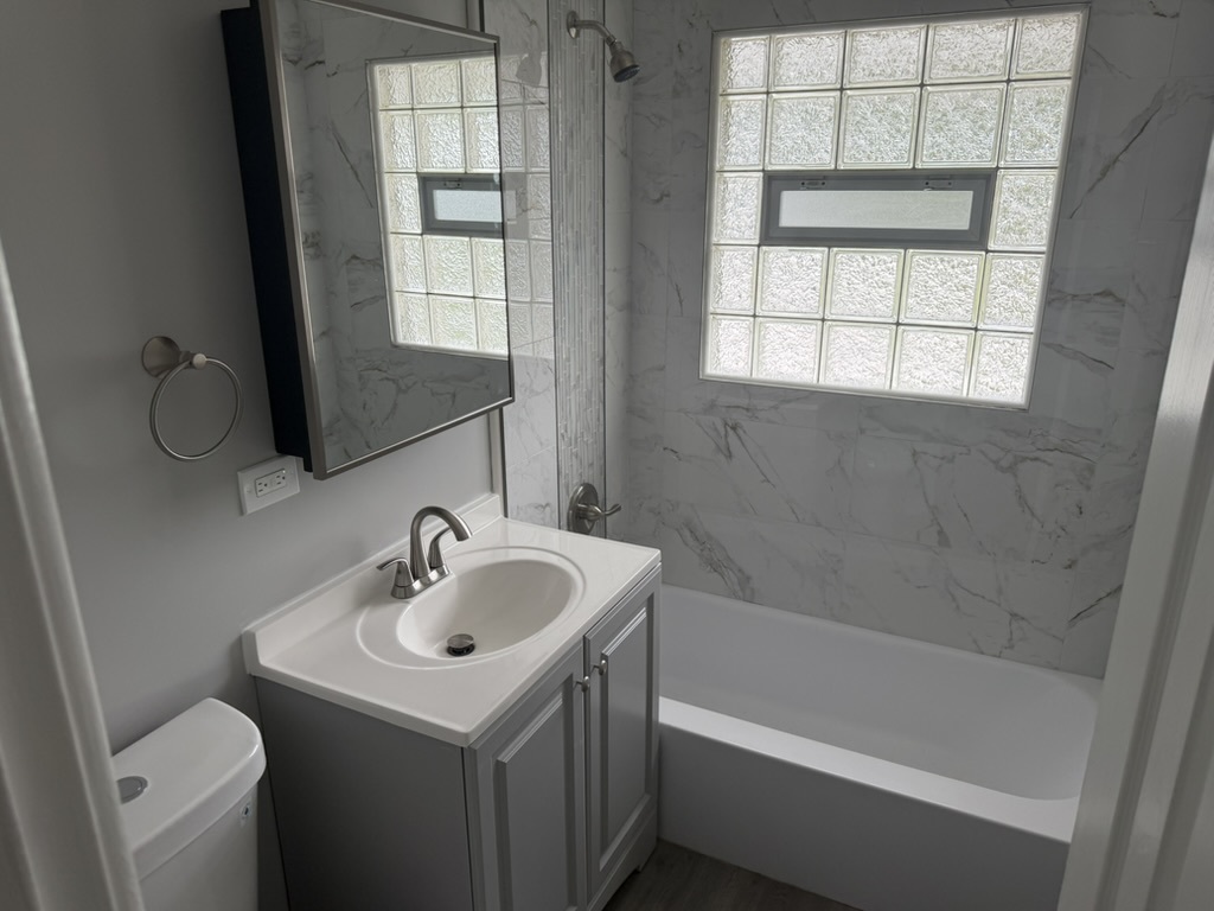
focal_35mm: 24
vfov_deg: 56.8
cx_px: 607
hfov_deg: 71.6
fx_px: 842
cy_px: 456
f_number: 1.78
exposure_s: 1/412
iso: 100
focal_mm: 6.76
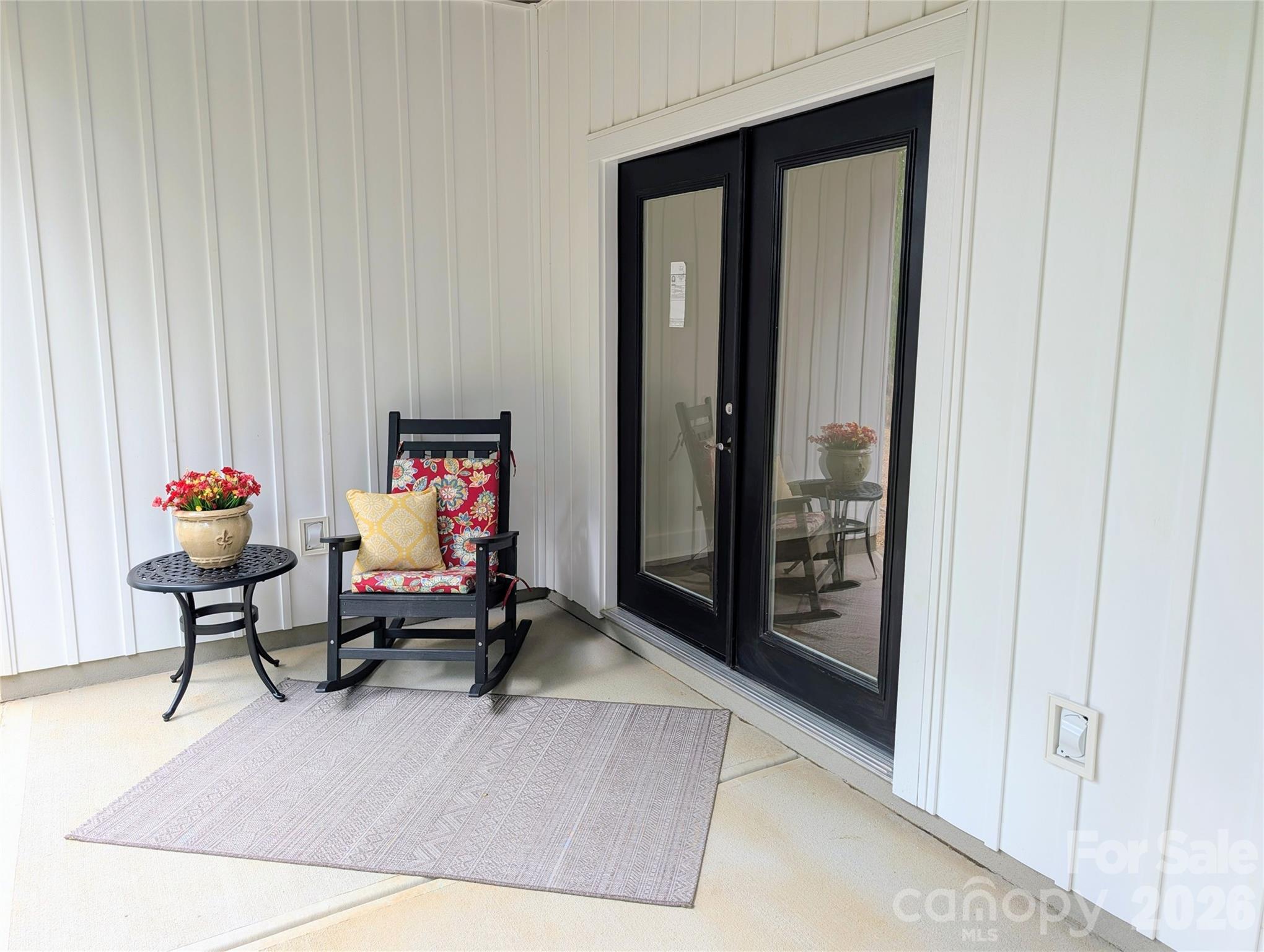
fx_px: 878
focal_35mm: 24
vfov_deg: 56.9
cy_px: 476
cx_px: 632
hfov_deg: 71.5
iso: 21
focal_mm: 6.9
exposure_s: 1/69.3
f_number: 1.68
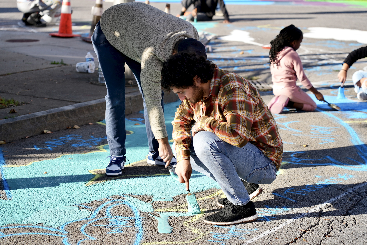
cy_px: 122
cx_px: 184
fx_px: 1071
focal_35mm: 105
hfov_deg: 19.4
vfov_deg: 13.1
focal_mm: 105
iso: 80
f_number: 4.5
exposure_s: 1/200
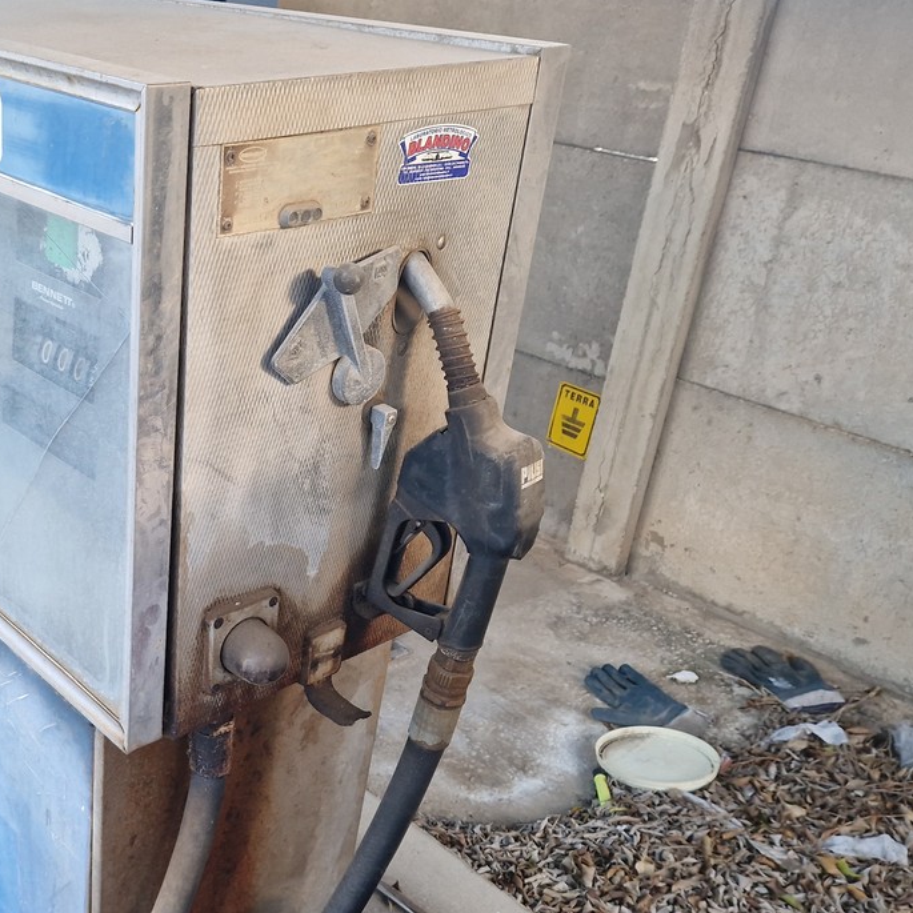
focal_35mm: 38
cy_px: 552
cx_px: 183
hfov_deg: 41.9
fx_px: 1134
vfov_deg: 43.6
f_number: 1.8
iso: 50
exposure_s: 1/325
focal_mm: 5.4
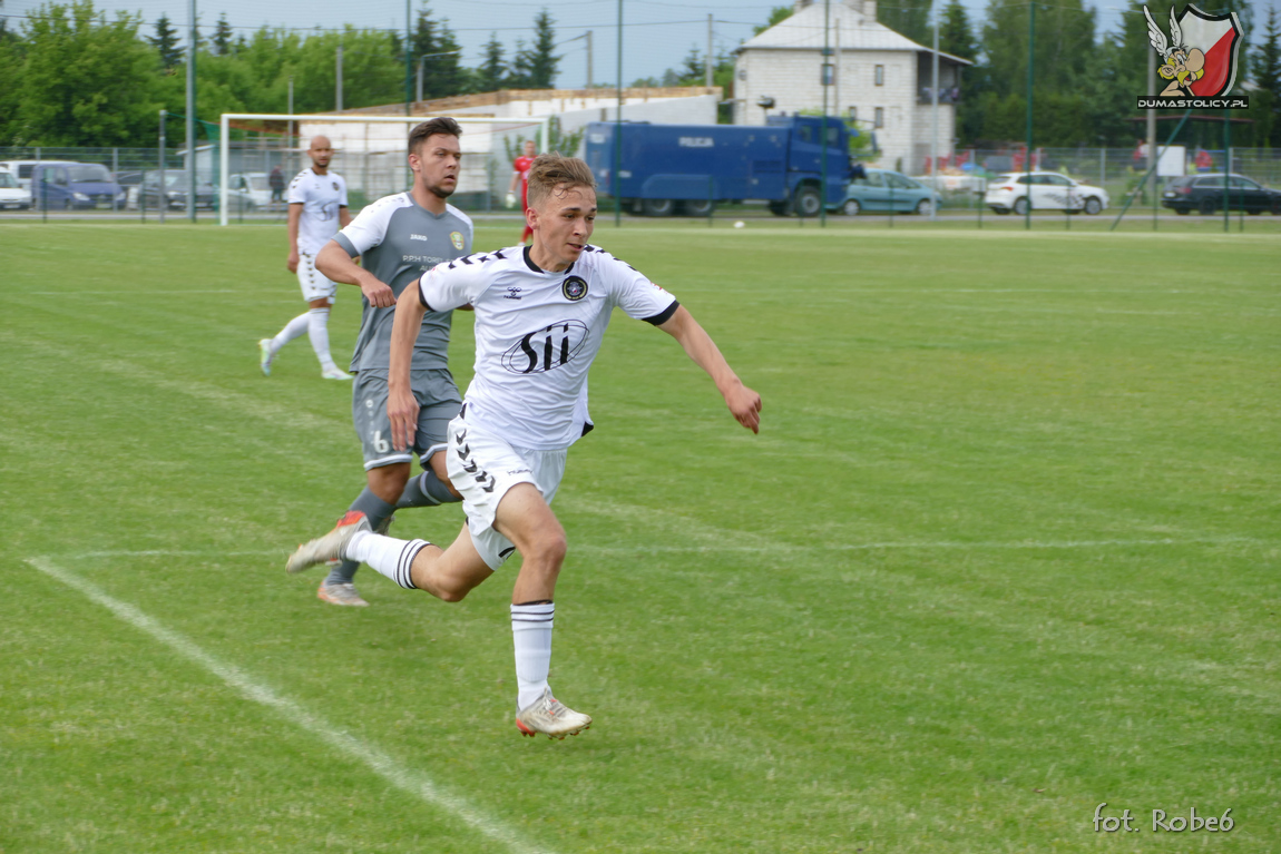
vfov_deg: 9.9
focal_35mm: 139
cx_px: 640
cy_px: 427
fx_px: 4946
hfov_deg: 14.8
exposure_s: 1/640
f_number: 3.9
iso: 125
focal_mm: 50.69
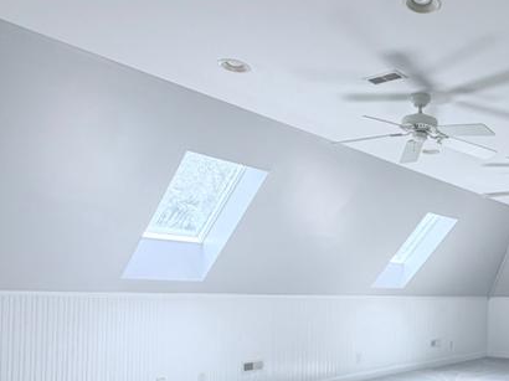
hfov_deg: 46.5
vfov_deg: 39.4
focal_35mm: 35
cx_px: 475
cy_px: 292
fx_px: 514
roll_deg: -0.6
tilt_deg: +1.3
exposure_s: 1/121
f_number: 2.2
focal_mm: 2.22
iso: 125
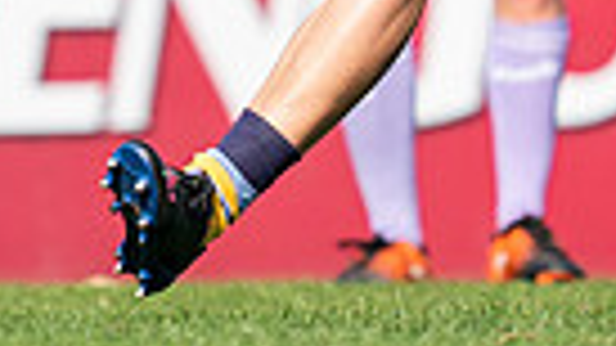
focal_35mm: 2656
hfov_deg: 0.8
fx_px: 43374
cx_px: 263
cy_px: -571
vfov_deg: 0.5
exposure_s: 1/1250
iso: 100
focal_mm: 400
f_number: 2.8
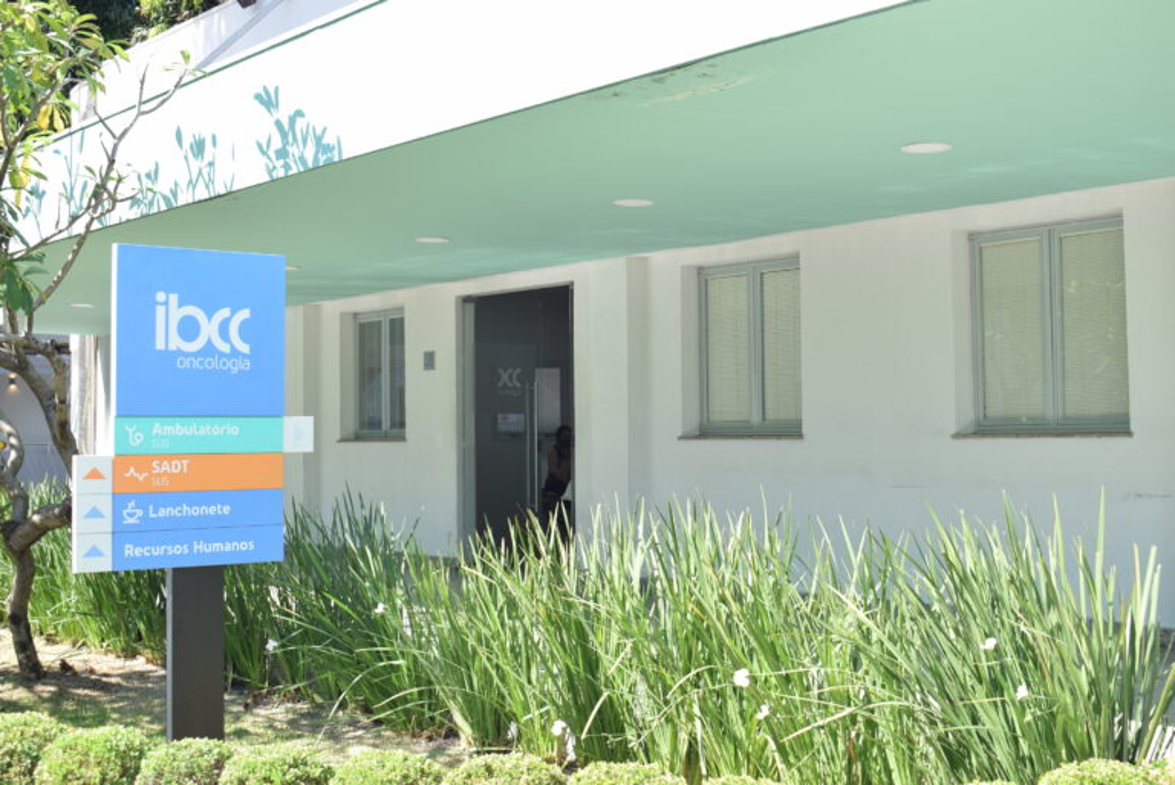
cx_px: 588
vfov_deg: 28.1
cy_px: 392
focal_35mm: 48
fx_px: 1567
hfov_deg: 41.1
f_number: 6.3
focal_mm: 32
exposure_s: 1/80
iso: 100
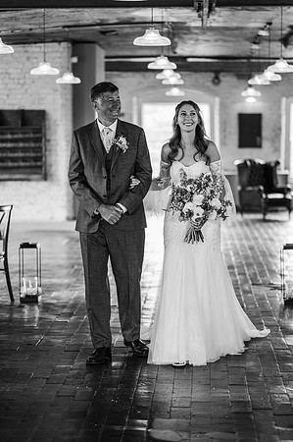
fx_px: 1040
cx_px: 146
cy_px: 221
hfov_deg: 16.0
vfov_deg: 23.9
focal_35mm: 85
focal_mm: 85
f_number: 1.8
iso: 450
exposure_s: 1/200
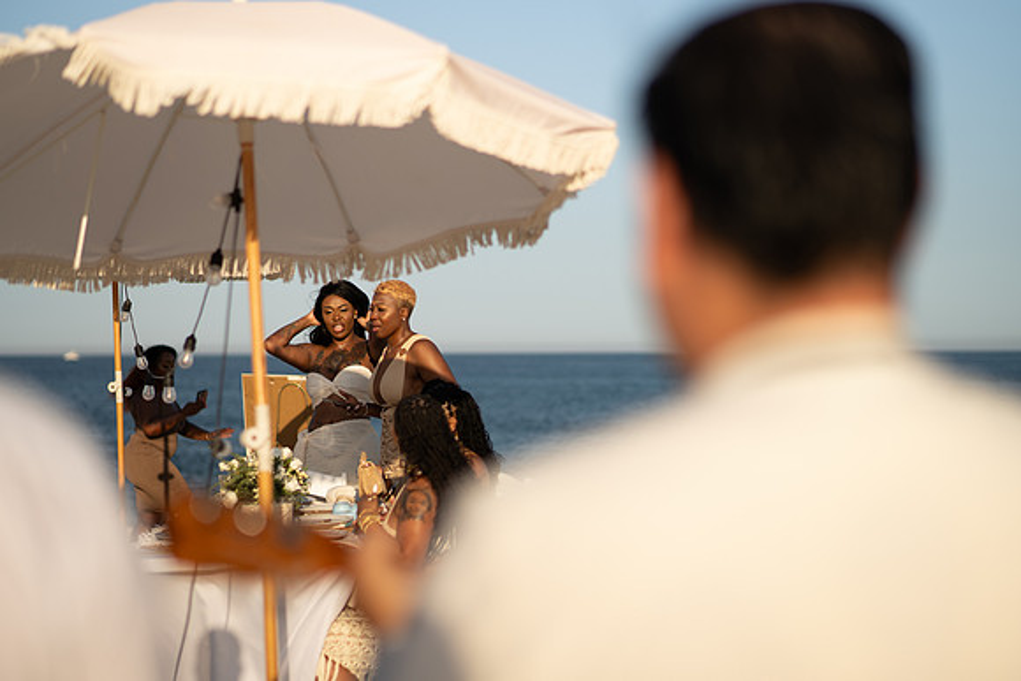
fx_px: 1645
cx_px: 510
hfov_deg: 34.5
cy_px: 340
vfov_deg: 23.4
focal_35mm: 58
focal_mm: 58
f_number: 1.8
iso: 100
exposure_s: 1/8000
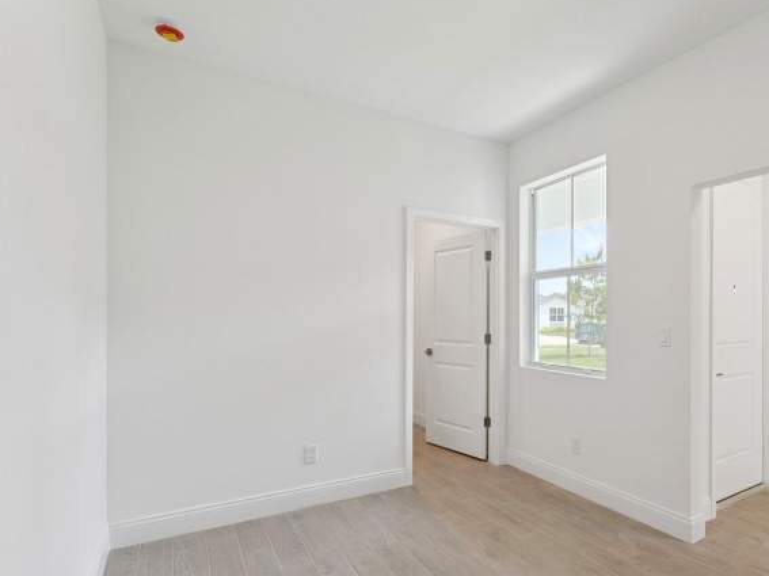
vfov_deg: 68.3
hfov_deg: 83.8
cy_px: 330
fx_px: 422
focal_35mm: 19
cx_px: 456
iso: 160
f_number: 8
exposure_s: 1/5
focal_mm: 14
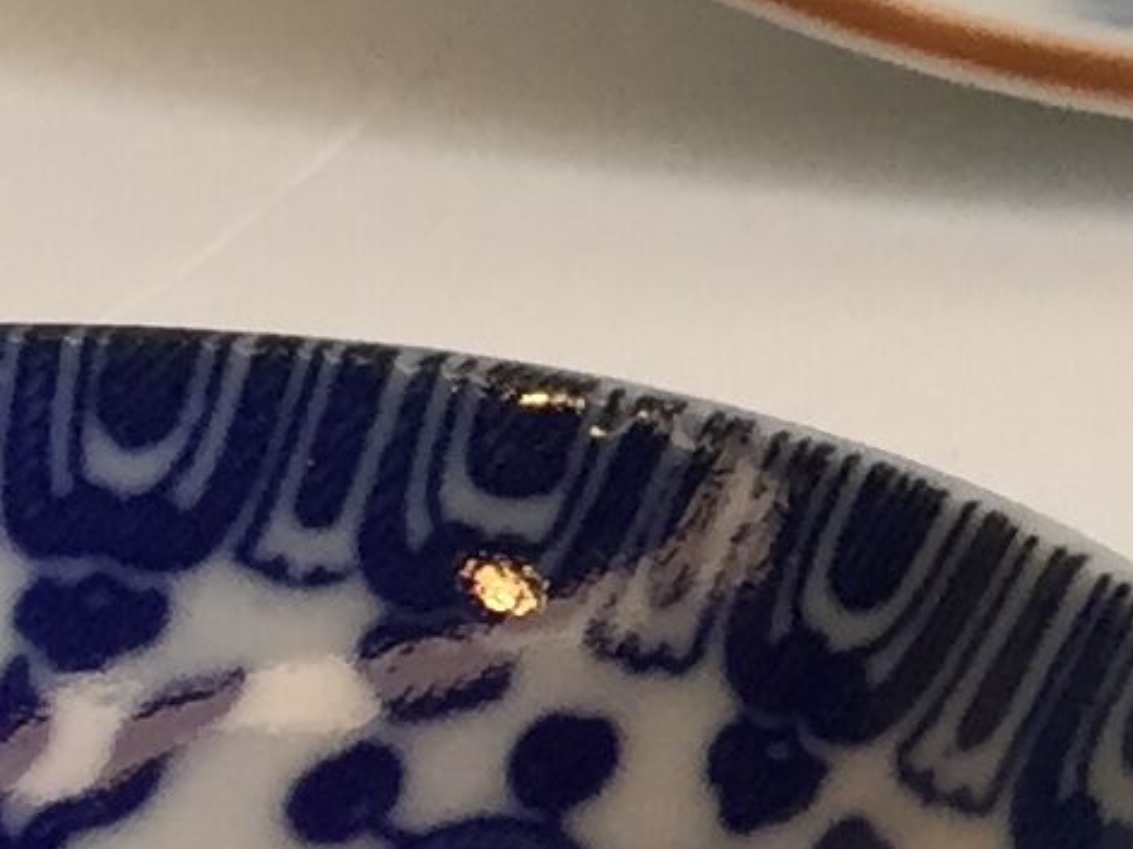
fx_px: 6577
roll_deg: +0.0
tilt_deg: -23.8
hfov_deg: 9.0
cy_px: -48
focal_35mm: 201
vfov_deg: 7.3
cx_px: 2559
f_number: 2.2
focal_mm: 4.15
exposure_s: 1/33
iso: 32
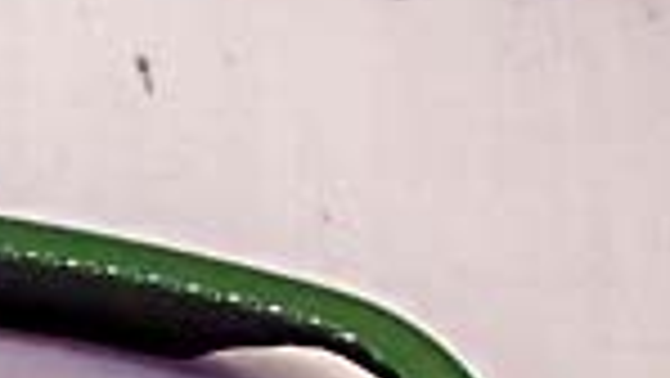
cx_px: -360
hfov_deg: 15.1
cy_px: 648
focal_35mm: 131
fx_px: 2329
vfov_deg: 8.9
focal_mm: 5
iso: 500
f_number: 3.9
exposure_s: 1/30
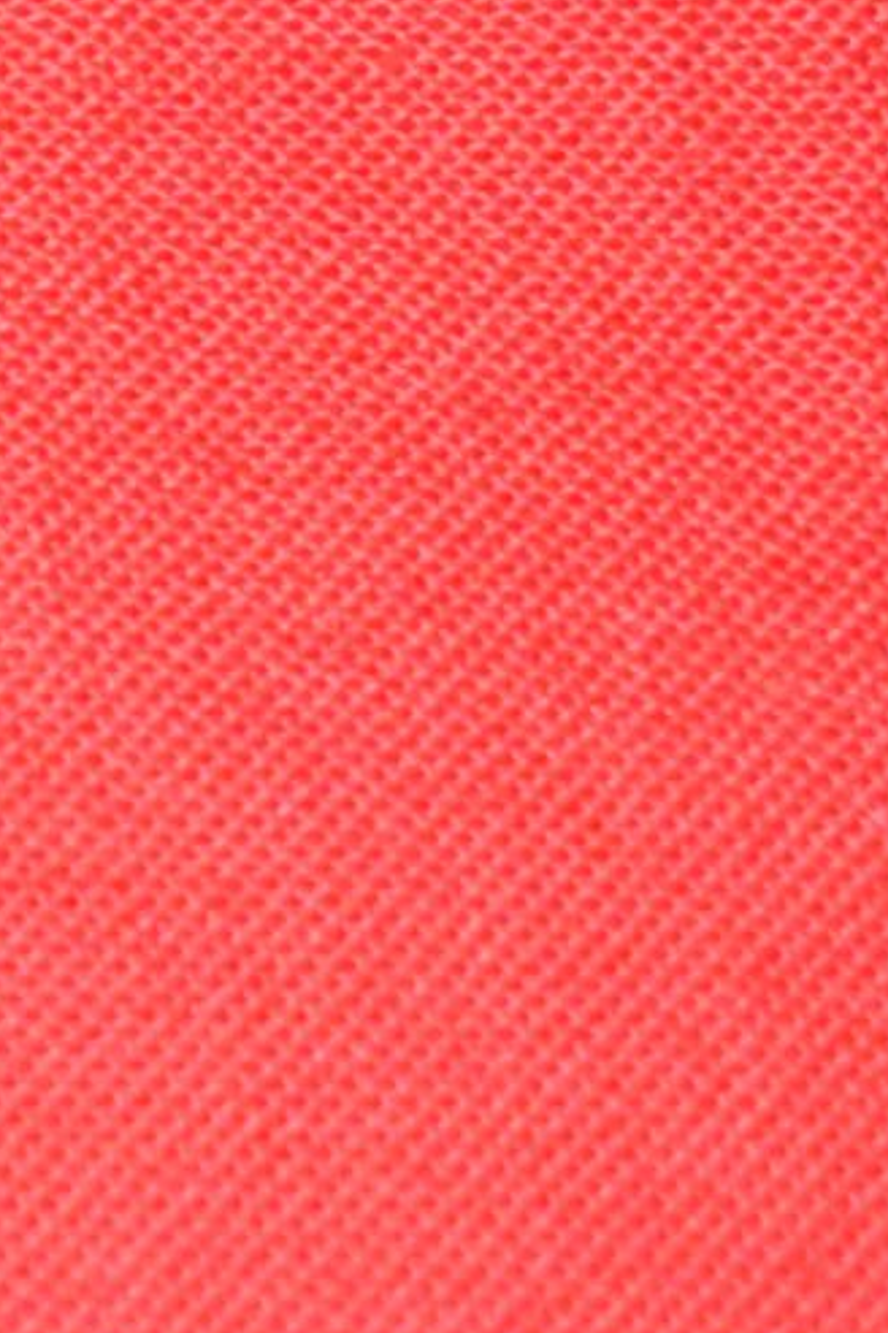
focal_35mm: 398
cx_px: -3460
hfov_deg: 3.2
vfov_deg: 5.1
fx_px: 14709
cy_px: -596
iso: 1250
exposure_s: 1/100
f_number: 5
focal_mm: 29
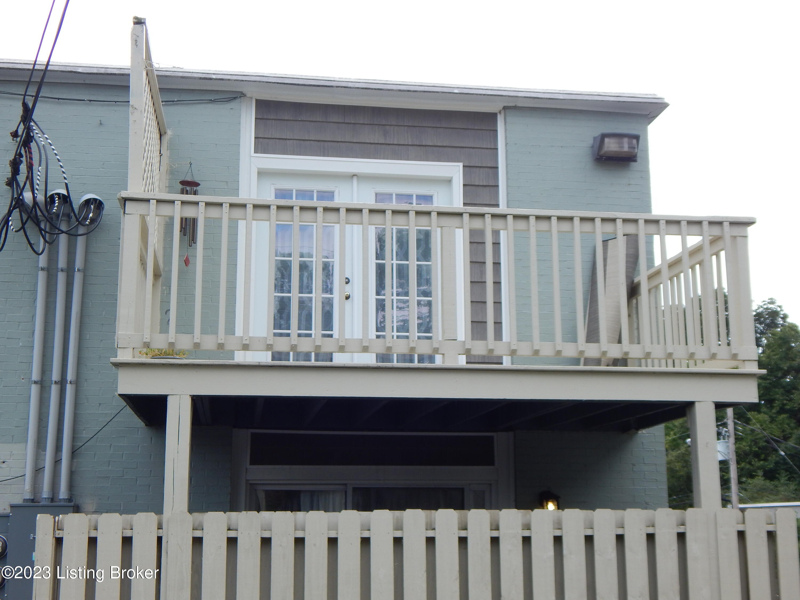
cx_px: 400
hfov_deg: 39.7
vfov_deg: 30.3
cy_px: 300
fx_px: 1109
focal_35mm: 48
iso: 125
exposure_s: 1/640
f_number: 3.7
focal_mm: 8.6
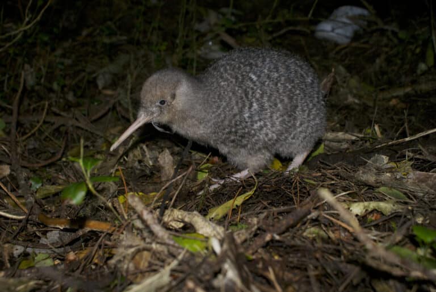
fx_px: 546
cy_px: 146
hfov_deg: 43.6
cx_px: 218
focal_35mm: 45
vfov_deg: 29.9
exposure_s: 1/60
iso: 400
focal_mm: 30
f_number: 5.6
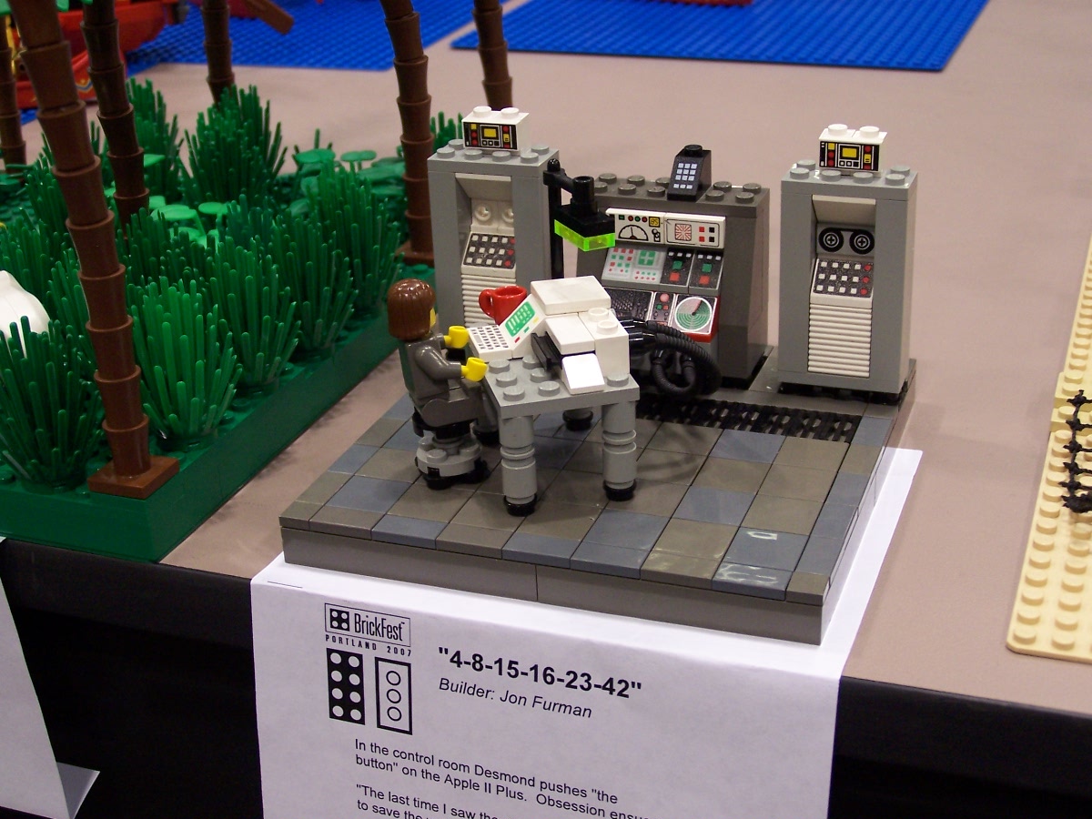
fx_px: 1861
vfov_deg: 24.8
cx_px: 546
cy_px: 410
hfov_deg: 32.7
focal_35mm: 59
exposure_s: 1/15
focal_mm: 9.8
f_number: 3.2
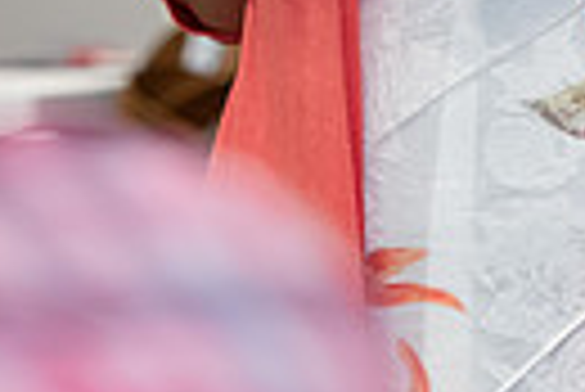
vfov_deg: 2.2
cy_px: -309
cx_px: 392
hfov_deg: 3.3
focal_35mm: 624
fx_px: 10151
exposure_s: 1/200
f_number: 2.8
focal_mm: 140
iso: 1000
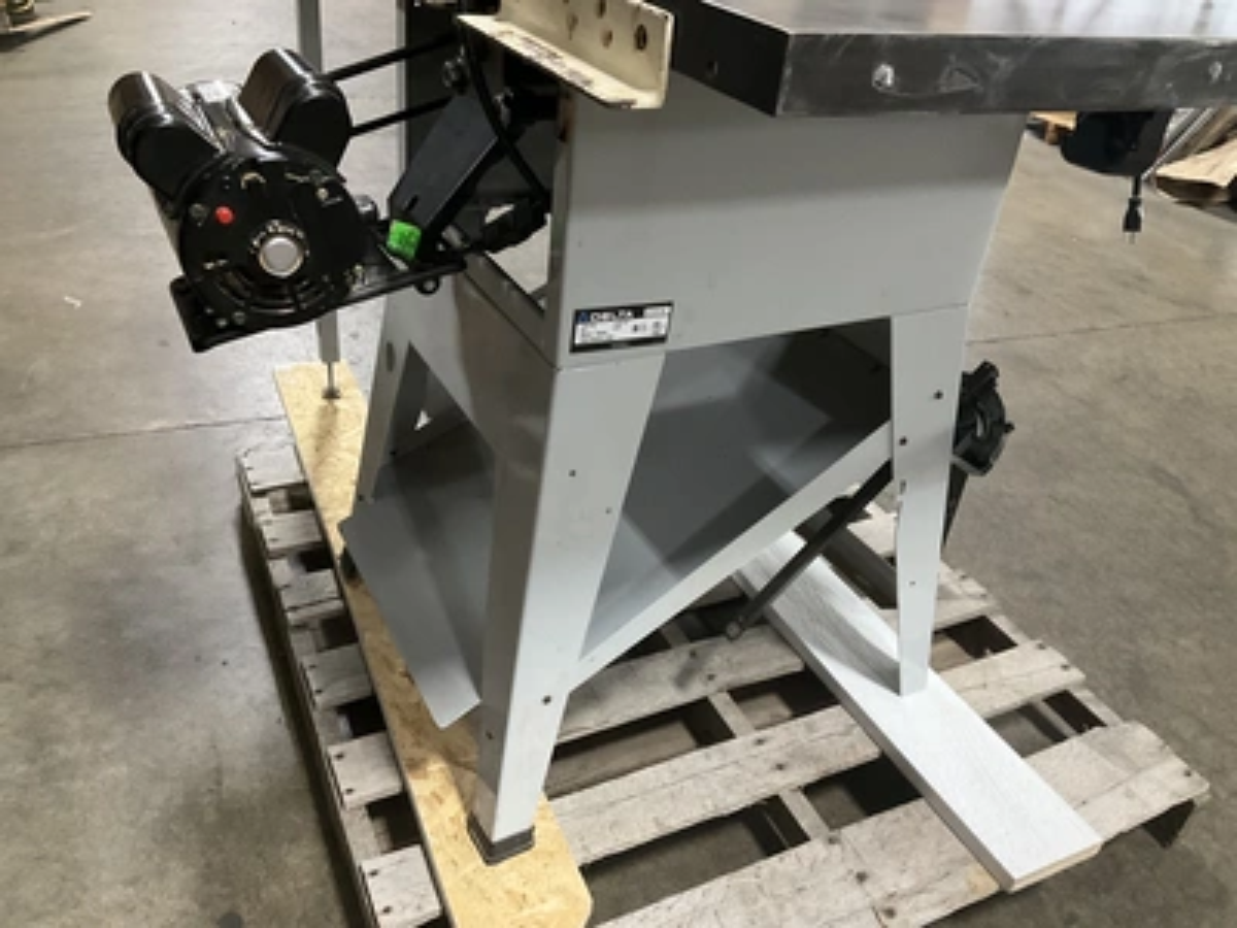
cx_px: 618
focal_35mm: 29
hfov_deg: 61.7
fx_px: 1036
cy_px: 464
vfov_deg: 48.2
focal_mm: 3
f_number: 1.8
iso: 400
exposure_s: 1/30
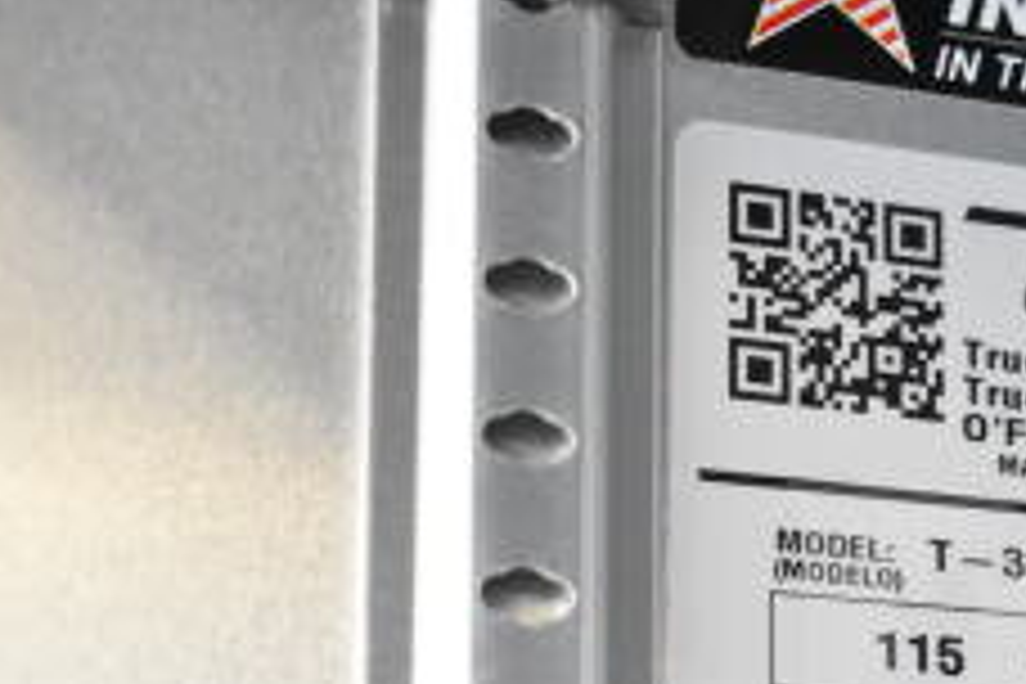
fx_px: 3315
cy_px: 839
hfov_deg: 16.9
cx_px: 1188
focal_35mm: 116
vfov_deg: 11.5
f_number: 4.2
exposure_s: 1/50
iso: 4000
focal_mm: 29
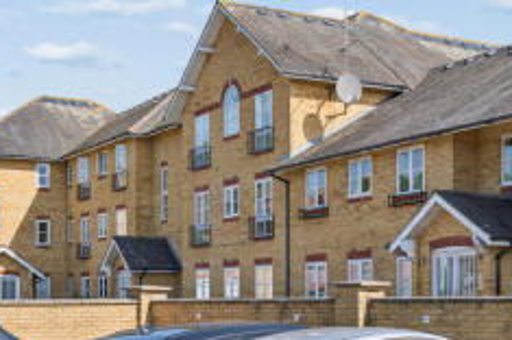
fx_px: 1008
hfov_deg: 28.4
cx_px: 320
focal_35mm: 71
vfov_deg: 18.6
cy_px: 343
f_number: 5.6
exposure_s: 1/800
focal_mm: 35
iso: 200
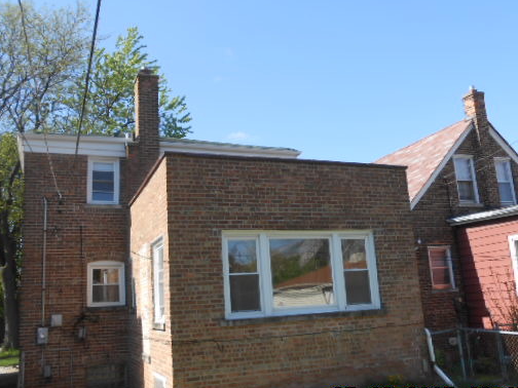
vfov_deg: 42.9
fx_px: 494
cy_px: 203
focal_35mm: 33
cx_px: 238
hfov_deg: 55.3
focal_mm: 4.6
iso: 80
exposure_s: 1/400
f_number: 3.5
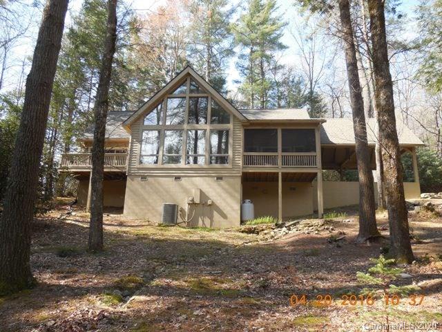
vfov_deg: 54.9
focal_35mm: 25
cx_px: 221
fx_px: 319
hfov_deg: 69.4
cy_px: 166
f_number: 3.1
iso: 125
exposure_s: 1/250
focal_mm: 4.5
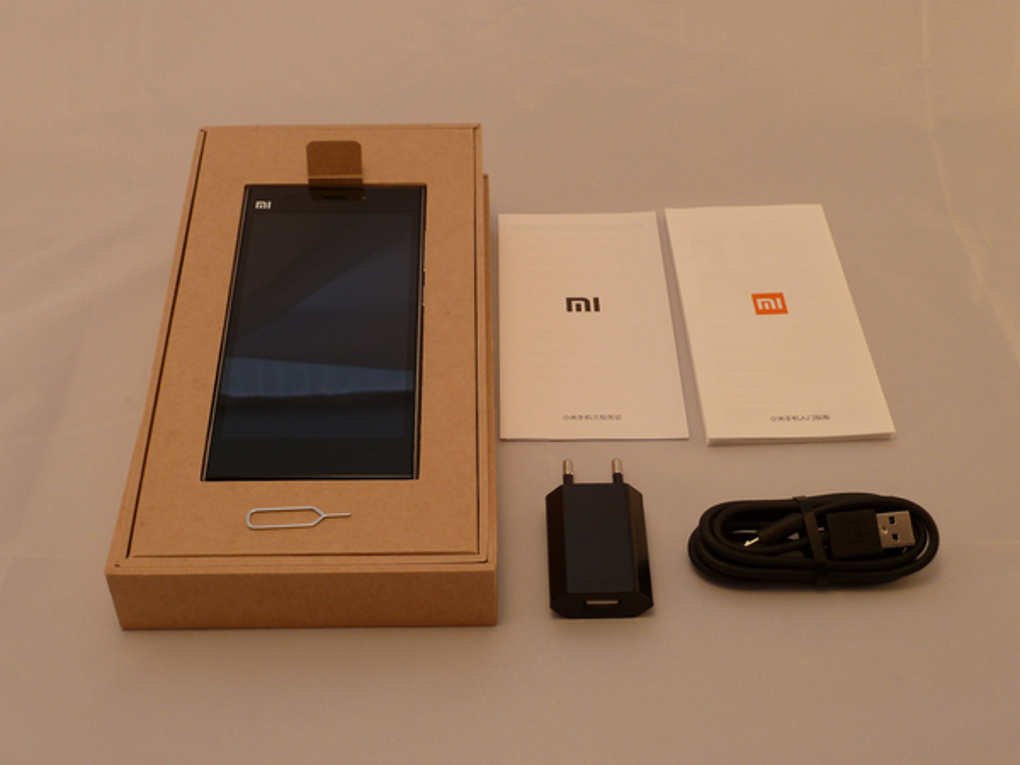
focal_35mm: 44
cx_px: 510
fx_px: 1297
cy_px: 382
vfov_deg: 32.9
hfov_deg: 42.9
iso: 80
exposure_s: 1/50
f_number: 3.7
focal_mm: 7.3
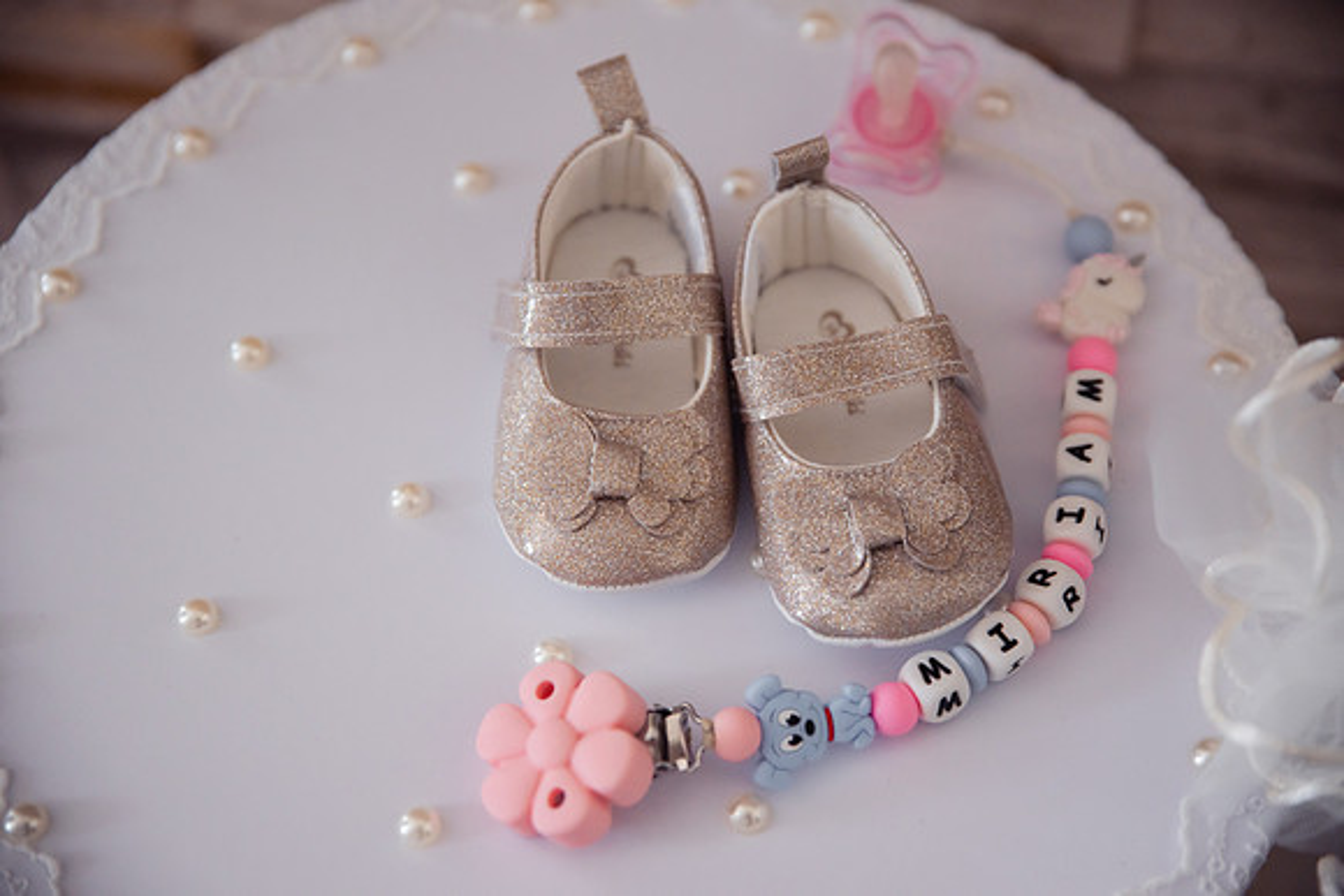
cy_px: 448
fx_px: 2539
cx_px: 672
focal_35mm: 68
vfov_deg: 20.0
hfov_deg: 29.6
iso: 1000
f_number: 2.8
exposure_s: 1/160
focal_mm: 68
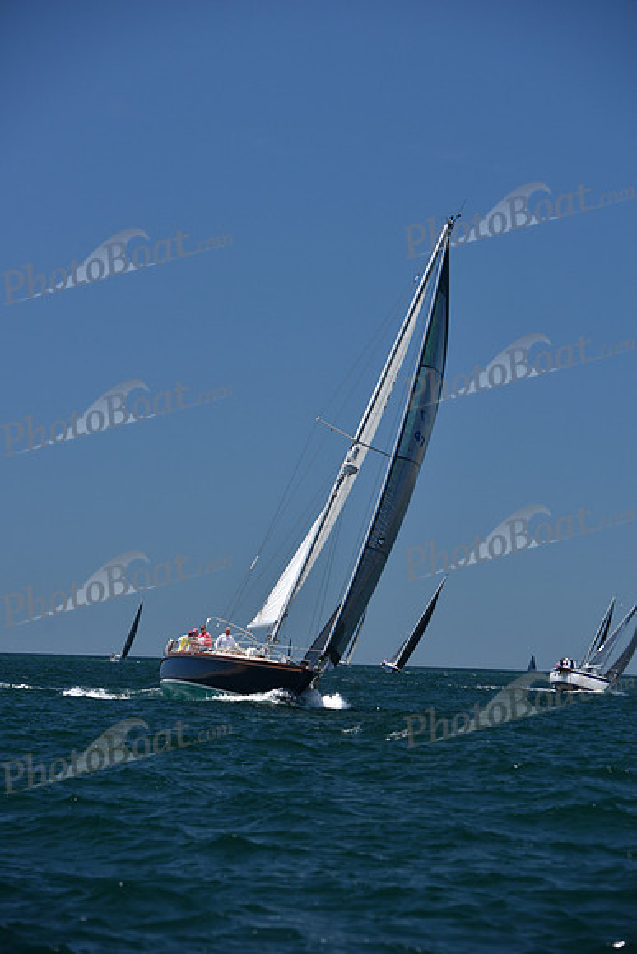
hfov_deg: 11.2
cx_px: 318
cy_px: 477
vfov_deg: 16.8
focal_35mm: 122
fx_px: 3236
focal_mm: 122
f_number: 5.6
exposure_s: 1/800
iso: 250
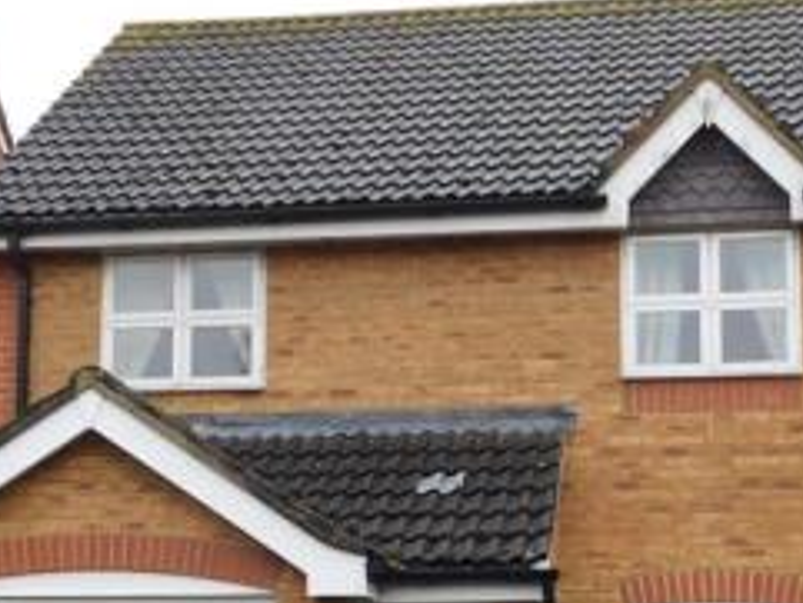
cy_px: 531
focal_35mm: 87
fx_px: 2019
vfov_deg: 16.8
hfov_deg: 22.5
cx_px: 357
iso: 125
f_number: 3.5
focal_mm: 6.3
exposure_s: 1/80
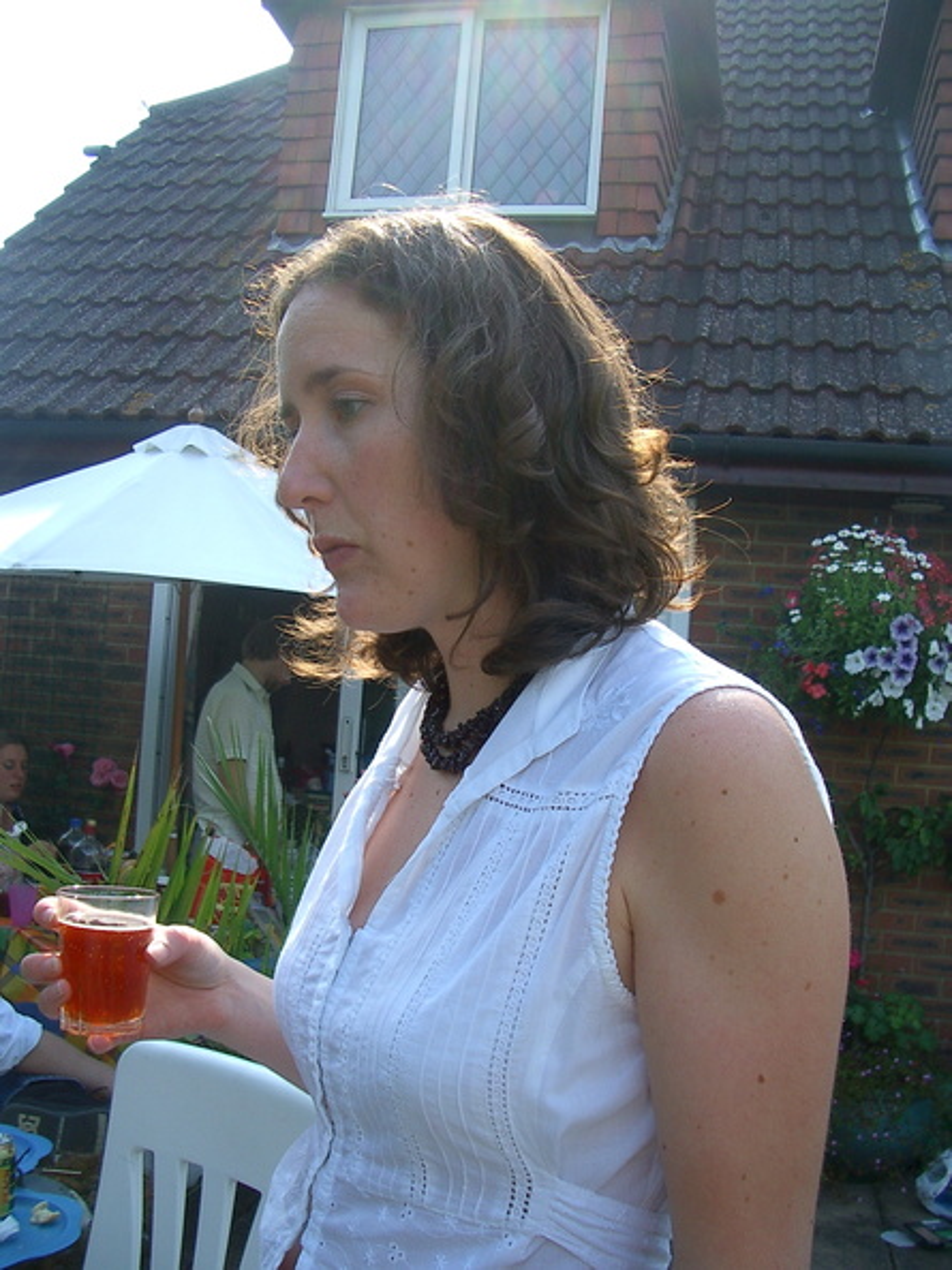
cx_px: 476
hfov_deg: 40.7
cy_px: 635
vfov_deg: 52.6
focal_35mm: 35
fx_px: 1284
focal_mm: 5.8
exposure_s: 1/500
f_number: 2.6
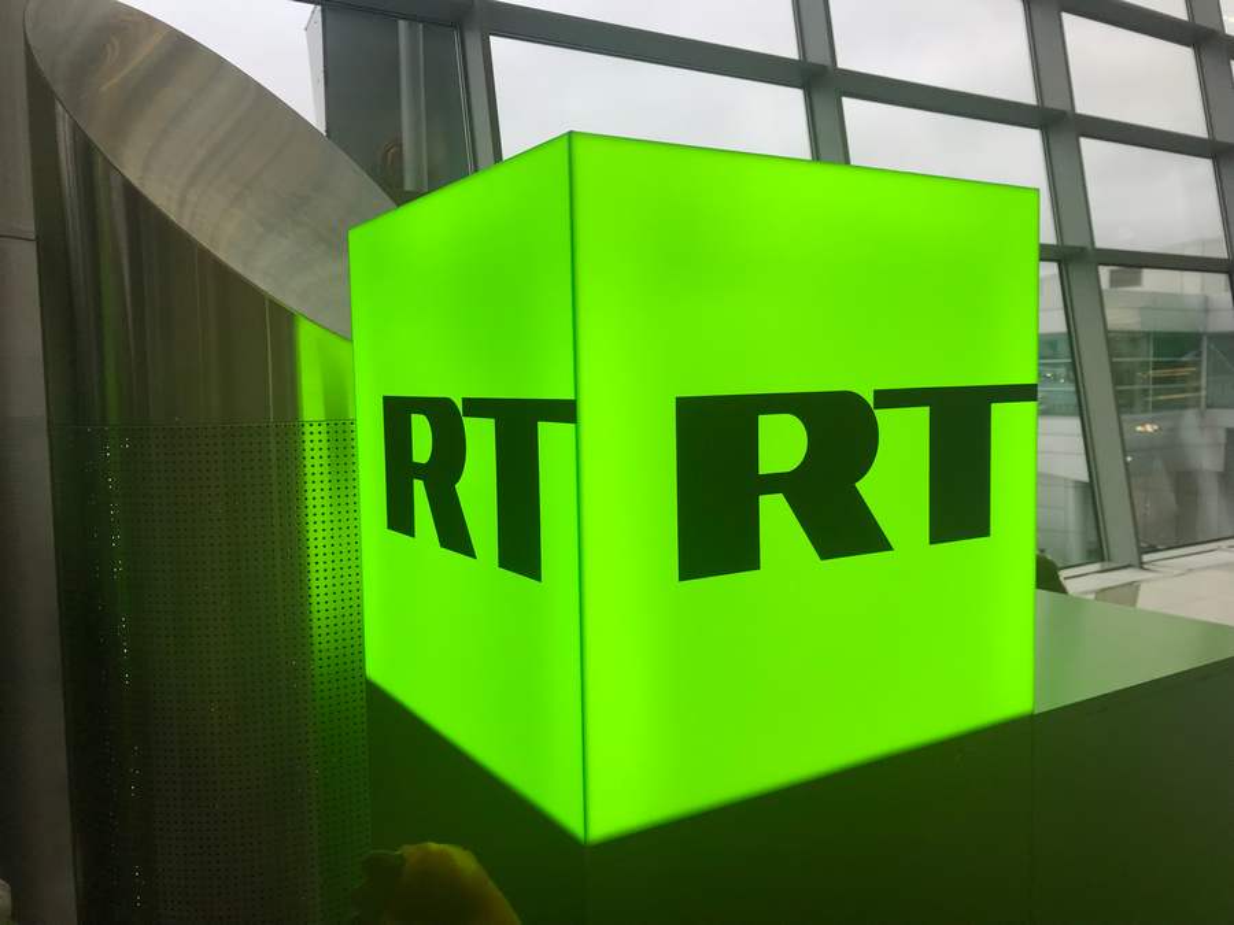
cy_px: 462
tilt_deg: -4.3
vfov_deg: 49.7
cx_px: 617
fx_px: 998
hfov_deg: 63.4
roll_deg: +0.9
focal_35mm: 28
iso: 20
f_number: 1.8
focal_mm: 3.99
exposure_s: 1/312
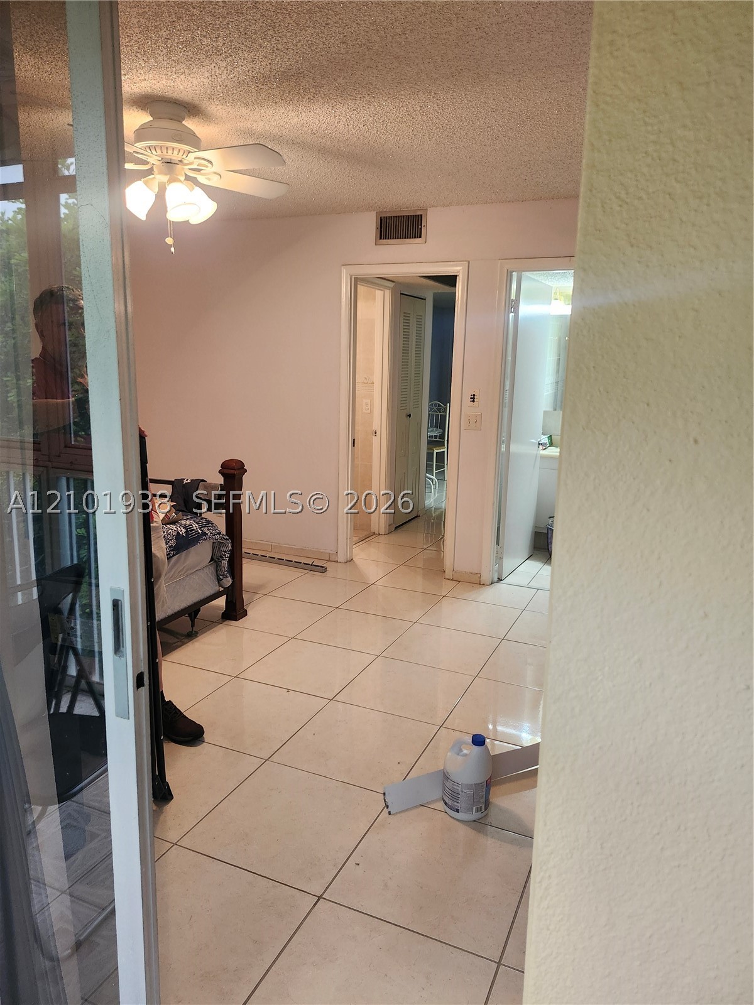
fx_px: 668
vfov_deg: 73.9
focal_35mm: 23
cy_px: 502
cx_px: 377
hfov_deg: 58.9
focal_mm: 5.54
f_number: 1.8
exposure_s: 1/120
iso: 500
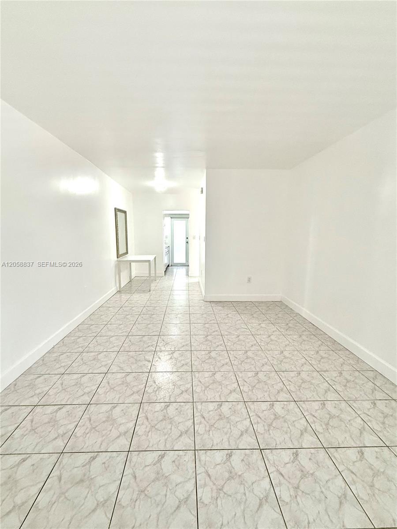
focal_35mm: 14
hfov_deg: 85.7
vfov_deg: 102.1
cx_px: 198
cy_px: 264
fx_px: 214
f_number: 2.2
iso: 400
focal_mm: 2.22
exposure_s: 1/120
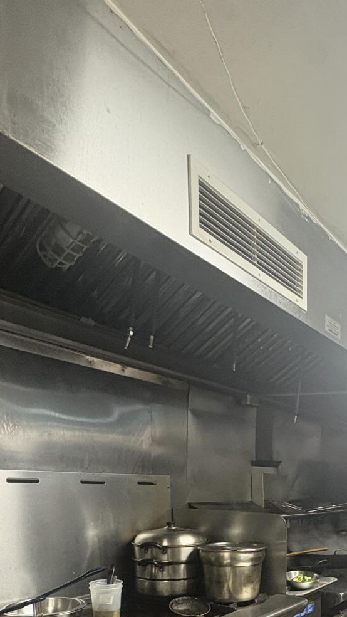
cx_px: 306
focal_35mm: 31
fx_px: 507
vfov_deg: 55.3
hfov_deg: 35.7
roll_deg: -0.7
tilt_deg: -6.3
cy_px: 542
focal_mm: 2.22
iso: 400
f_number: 2.2
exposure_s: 1/60
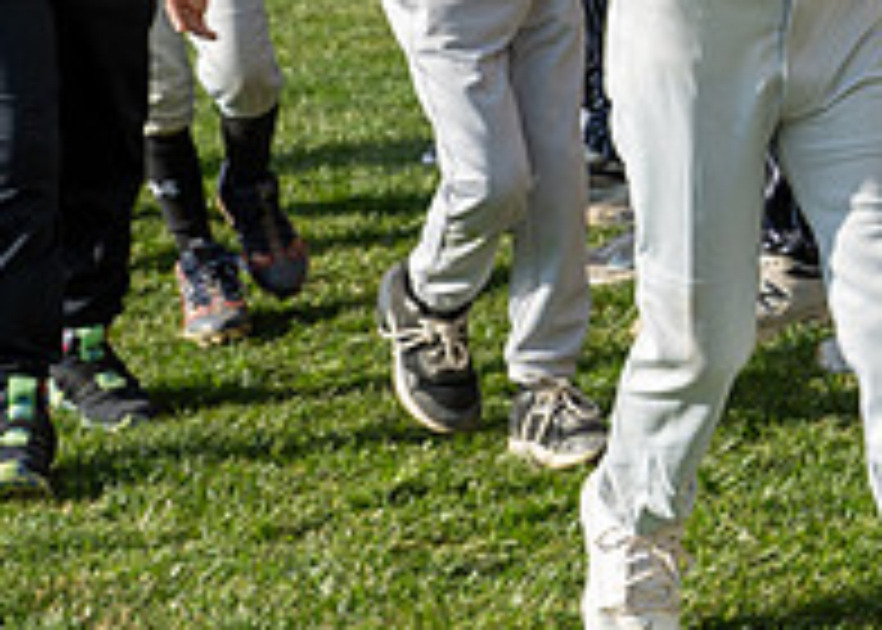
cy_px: -168
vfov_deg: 9.0
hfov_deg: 11.7
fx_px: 3958
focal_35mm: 158
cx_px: 1642
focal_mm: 36
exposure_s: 1/250
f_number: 6.3
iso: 100
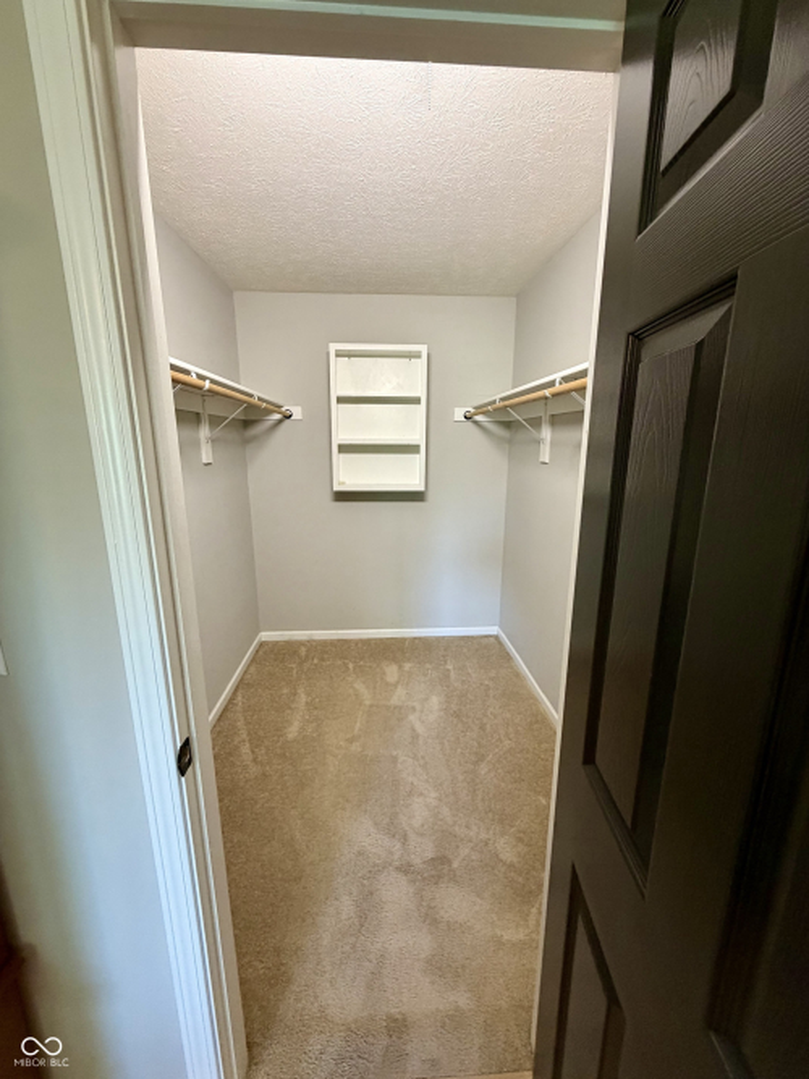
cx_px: 404
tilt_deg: -12.6
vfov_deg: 102.1
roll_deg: -0.2
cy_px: 540
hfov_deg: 85.7
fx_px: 436
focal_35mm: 14
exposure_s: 1/60
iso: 400
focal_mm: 2.22
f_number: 2.2
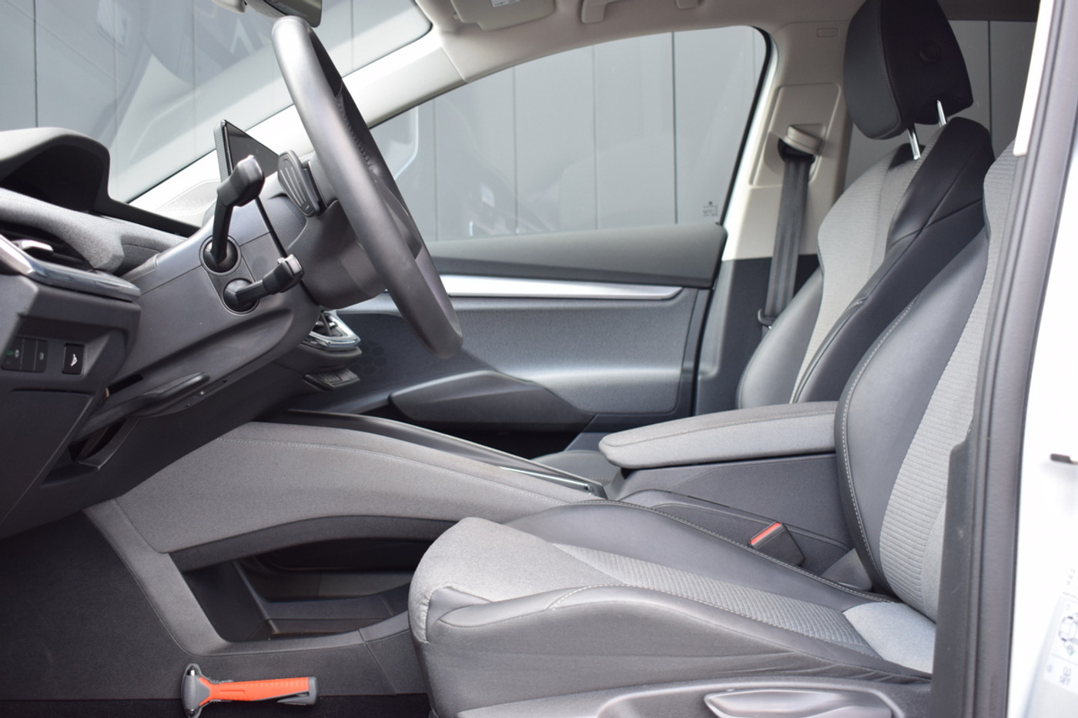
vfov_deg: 33.0
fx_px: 1213
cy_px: 359
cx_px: 539
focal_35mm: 40
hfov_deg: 47.9
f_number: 5
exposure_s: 1/100
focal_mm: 27
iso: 400
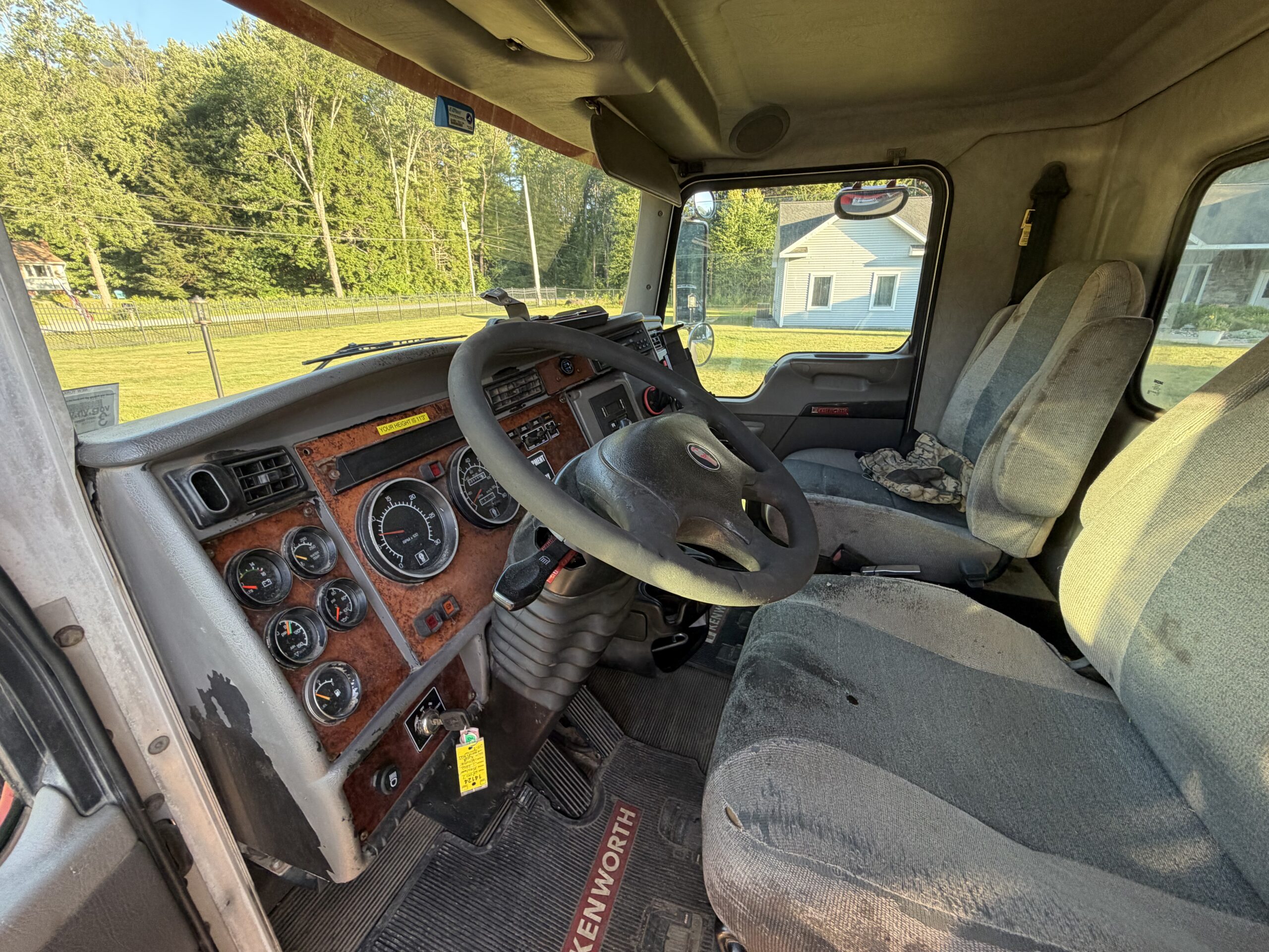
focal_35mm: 14
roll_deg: +0.4
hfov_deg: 102.1
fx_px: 513
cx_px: 634
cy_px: 476
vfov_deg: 85.7
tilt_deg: -18.9
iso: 100
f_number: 2.2
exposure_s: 1/121
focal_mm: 2.22
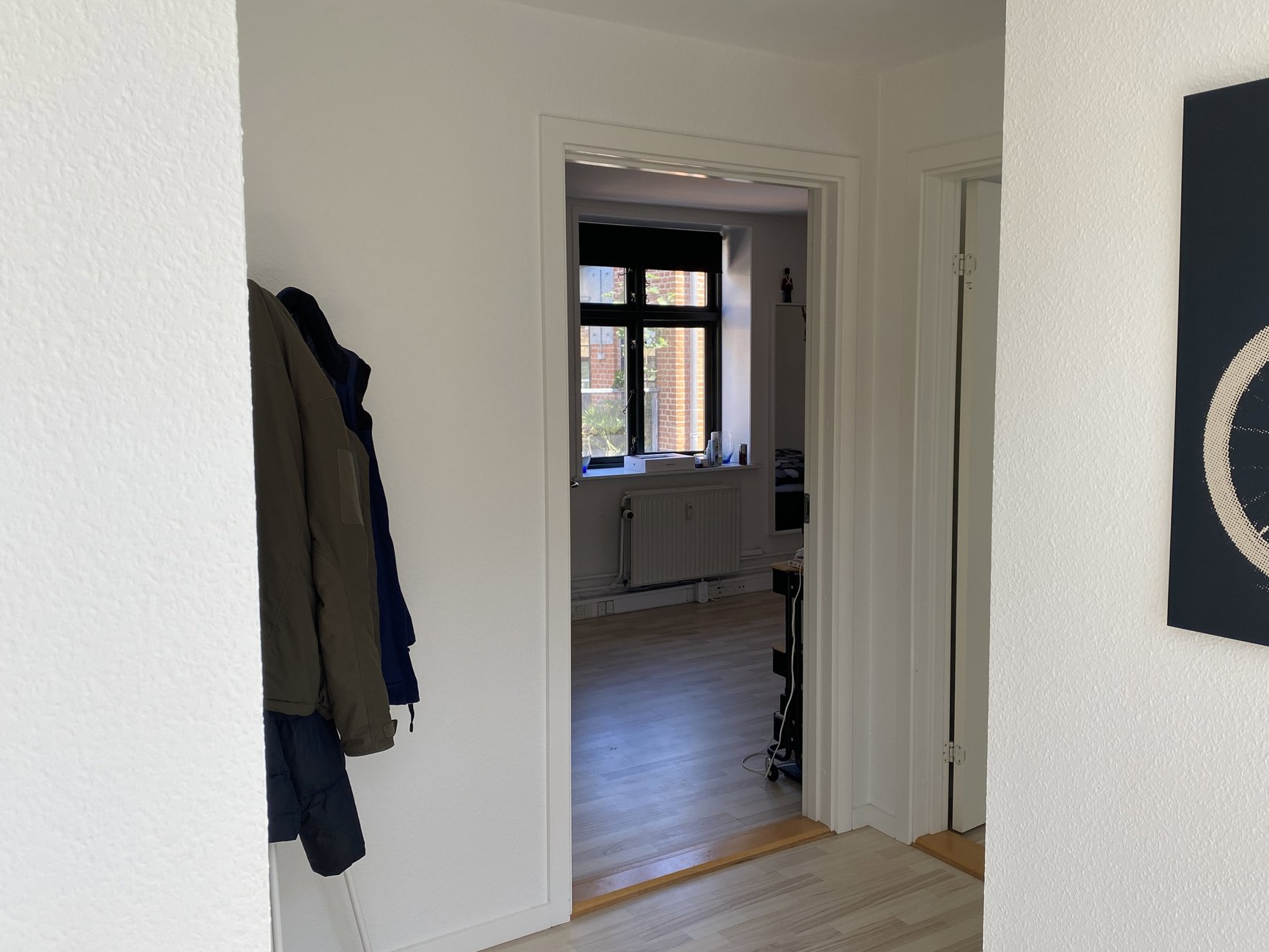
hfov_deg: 59.8
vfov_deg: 46.8
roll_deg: +0.0
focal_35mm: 30
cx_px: 716
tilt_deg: -6.1
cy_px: 447
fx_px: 1100
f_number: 1.8
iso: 32
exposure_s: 1/149
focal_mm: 4.25
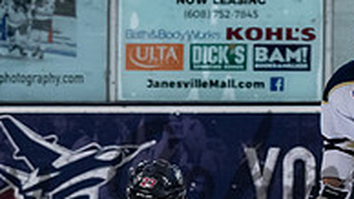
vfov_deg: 1.5
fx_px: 7808
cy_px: 277
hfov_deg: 2.6
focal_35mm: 832
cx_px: -33
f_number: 3.5
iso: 1800
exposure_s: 1/800
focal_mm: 125
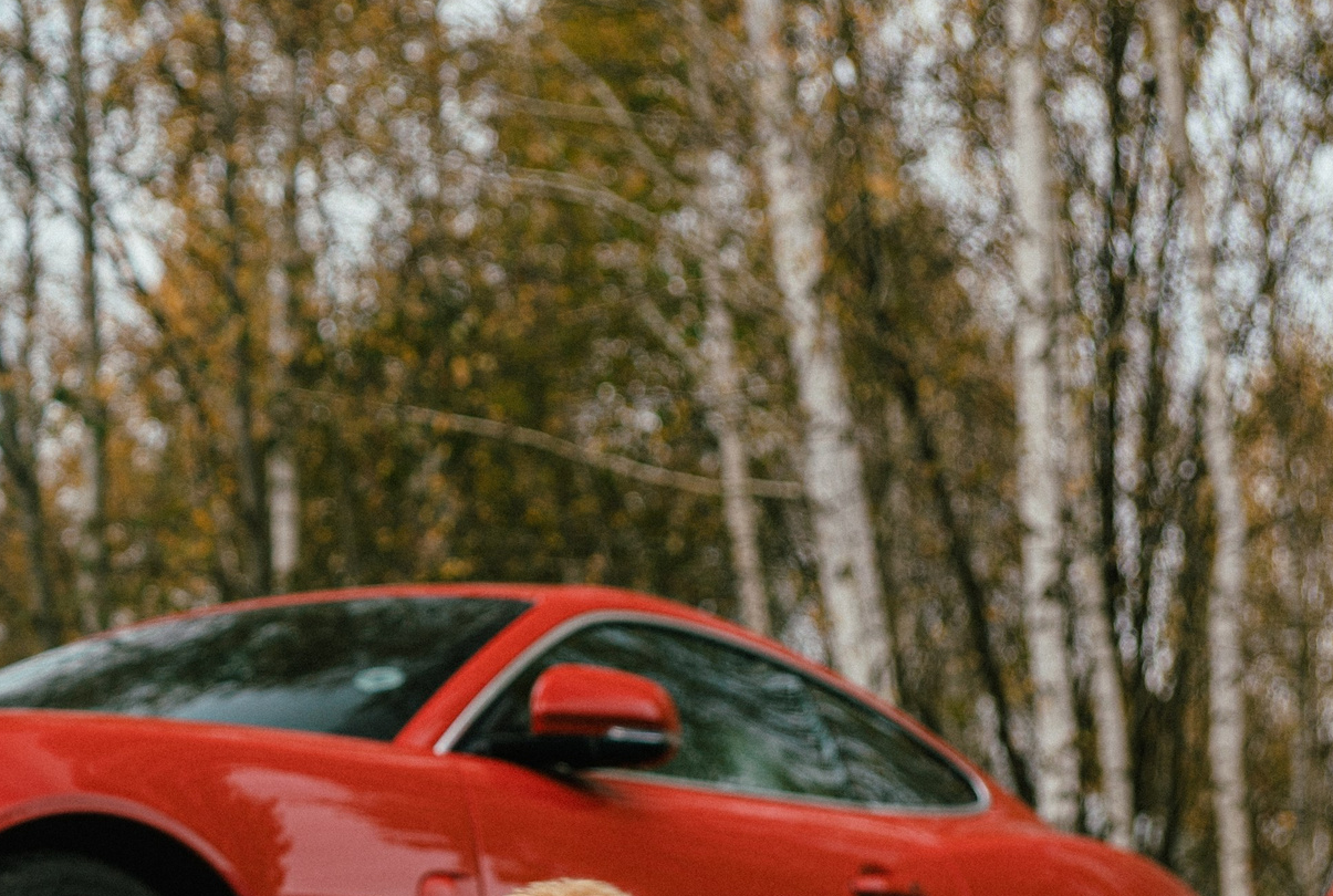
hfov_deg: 20.4
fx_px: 3601
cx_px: 49
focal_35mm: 97
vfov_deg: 14.0
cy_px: 842
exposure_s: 1/250
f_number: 3.2
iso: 100
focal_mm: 40
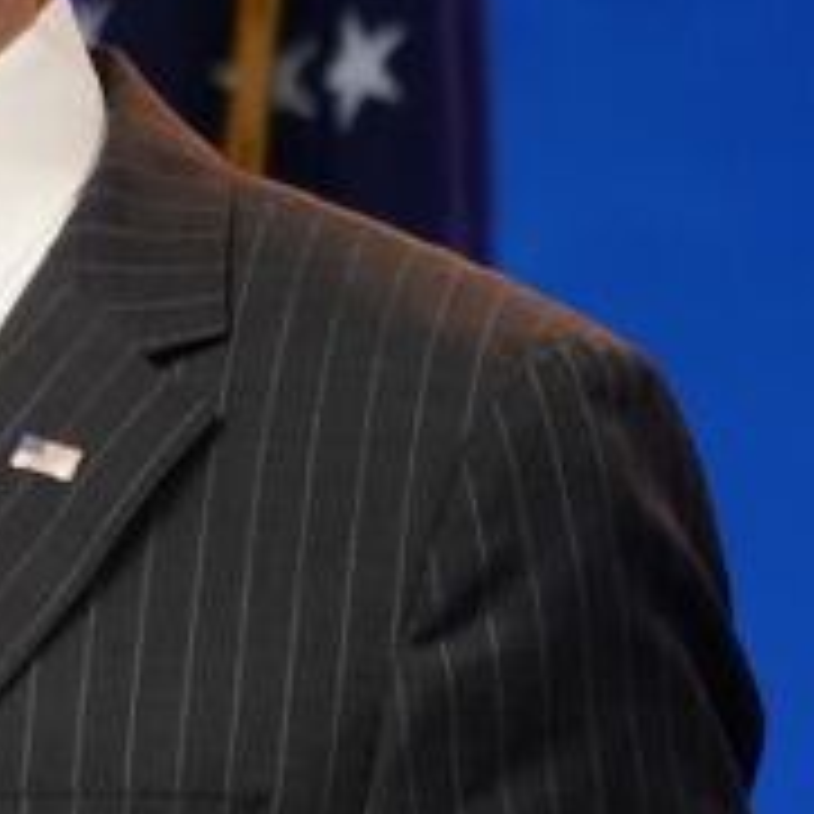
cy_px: 524
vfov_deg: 2.6
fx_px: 17931
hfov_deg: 2.6
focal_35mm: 674
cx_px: -971
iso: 3200
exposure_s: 1/160
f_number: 5.6
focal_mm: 140
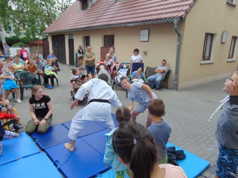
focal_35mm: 25
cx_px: 119
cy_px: 89
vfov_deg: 54.9
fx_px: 172
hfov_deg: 69.4
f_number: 3
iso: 80
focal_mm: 4.5
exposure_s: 1/250
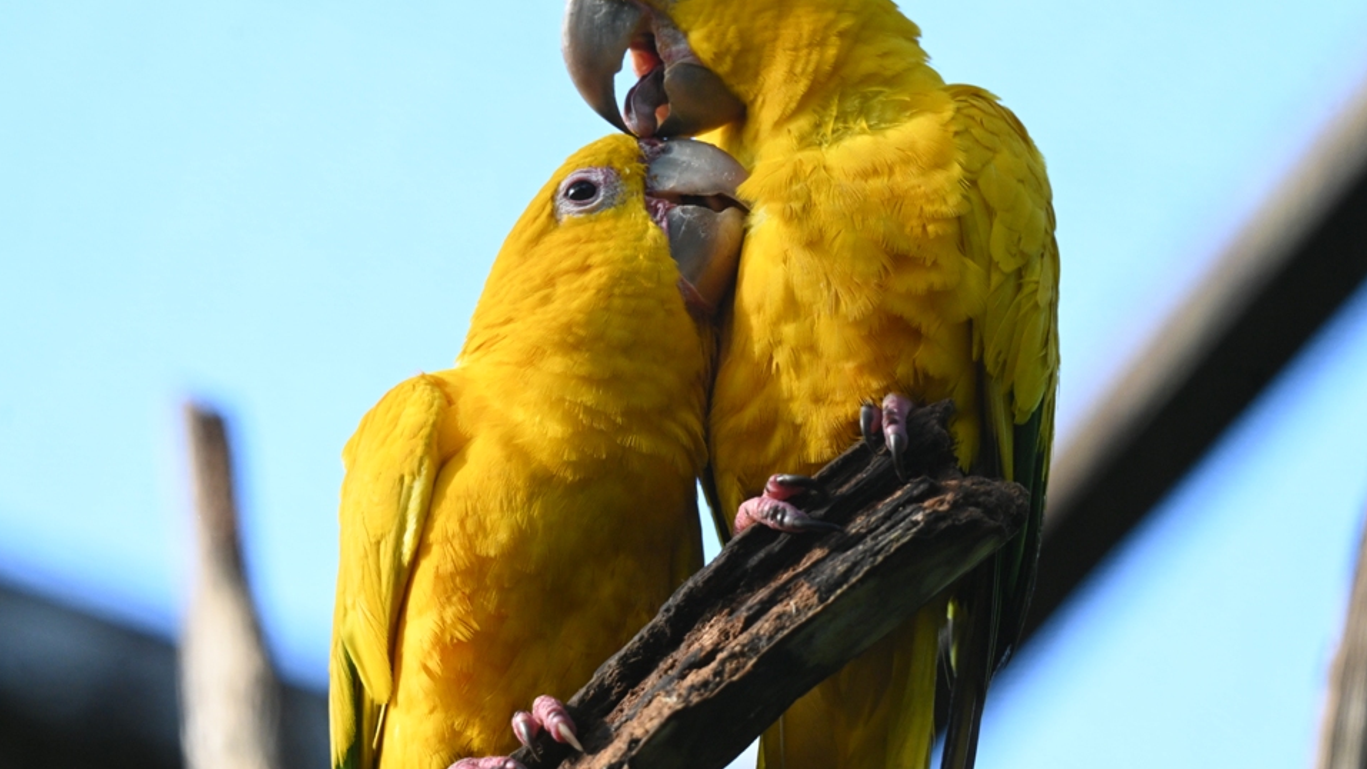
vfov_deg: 3.7
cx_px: 716
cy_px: 339
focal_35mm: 325
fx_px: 11779
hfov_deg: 6.6
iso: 3200
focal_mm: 290
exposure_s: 1/1250
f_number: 6
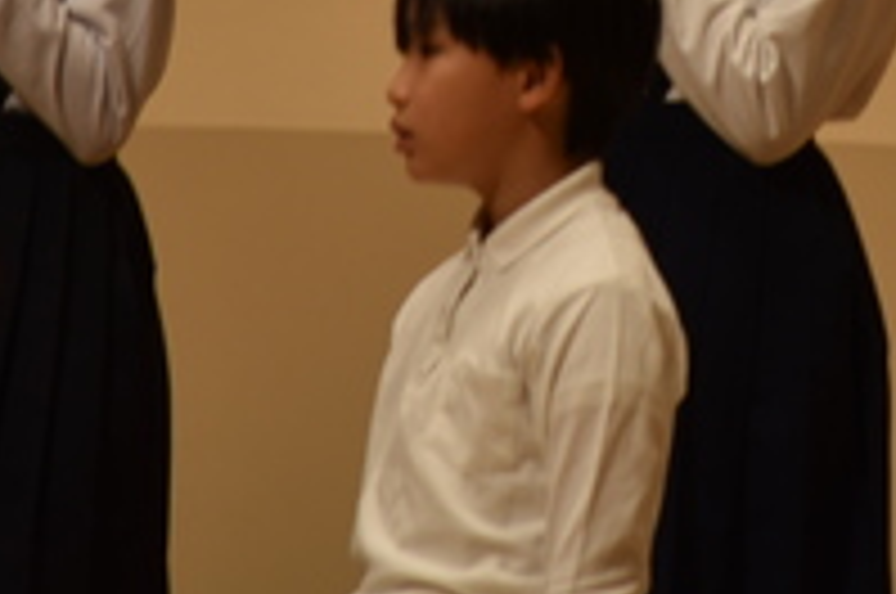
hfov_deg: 2.1
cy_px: -362
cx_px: 801
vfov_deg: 1.4
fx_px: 24401
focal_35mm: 982
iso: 100
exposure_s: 1/30
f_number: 5
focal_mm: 200
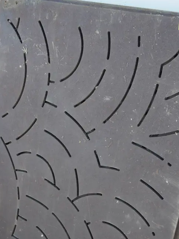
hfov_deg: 27.0
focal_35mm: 54
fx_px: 372
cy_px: 176
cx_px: 104
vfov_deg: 34.9
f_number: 4
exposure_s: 1/100
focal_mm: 17
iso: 200
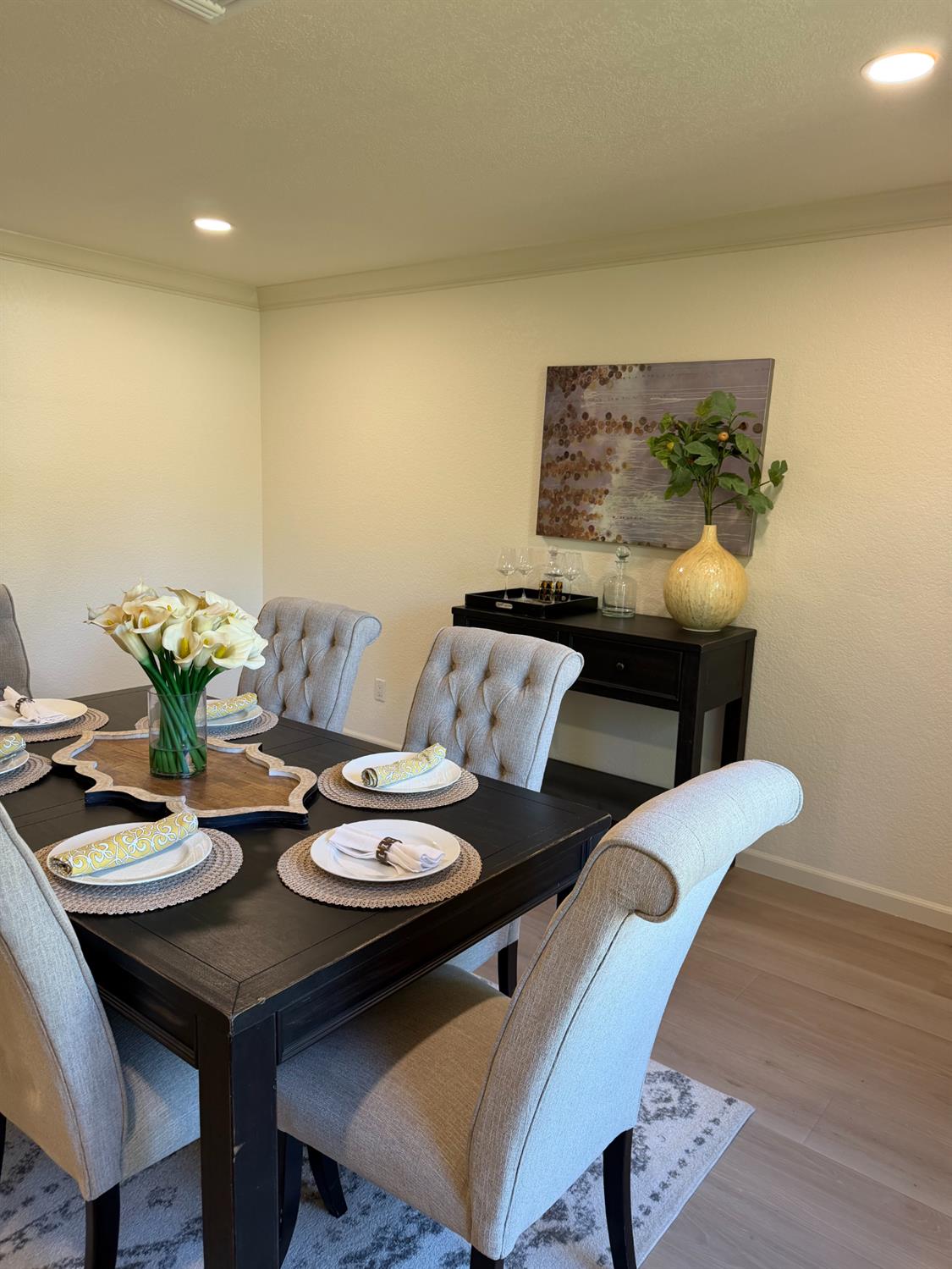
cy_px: 634
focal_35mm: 24
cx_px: 476
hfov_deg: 56.8
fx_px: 880
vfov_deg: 71.6
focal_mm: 6.76
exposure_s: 1/120
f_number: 1.78
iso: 200
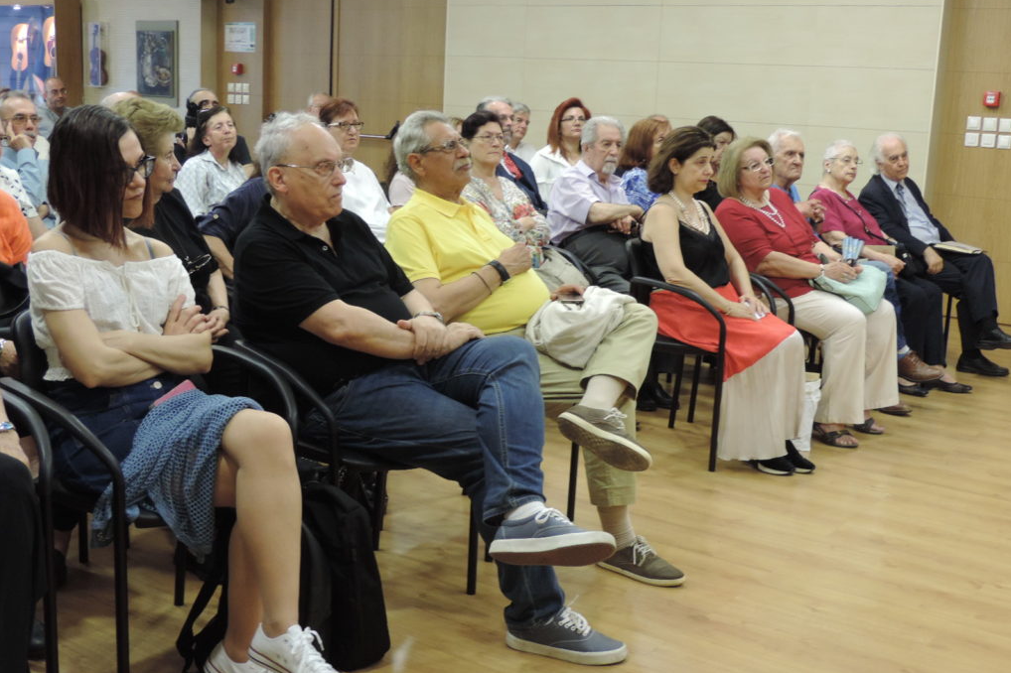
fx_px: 1263
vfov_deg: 29.8
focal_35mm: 45
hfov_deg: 43.6
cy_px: 366
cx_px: 507
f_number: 3.4
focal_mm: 7.6
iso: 400
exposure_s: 1/15
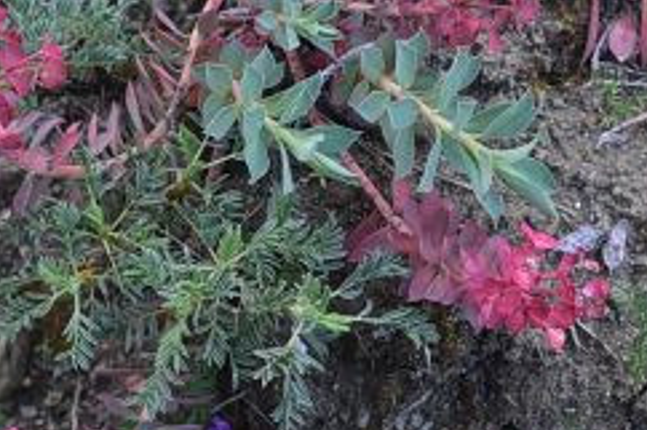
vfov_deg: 5.1
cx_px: 388
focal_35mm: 269
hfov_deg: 7.7
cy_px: 172
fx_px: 4831
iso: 200
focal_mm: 50
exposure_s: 1/125
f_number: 4.5
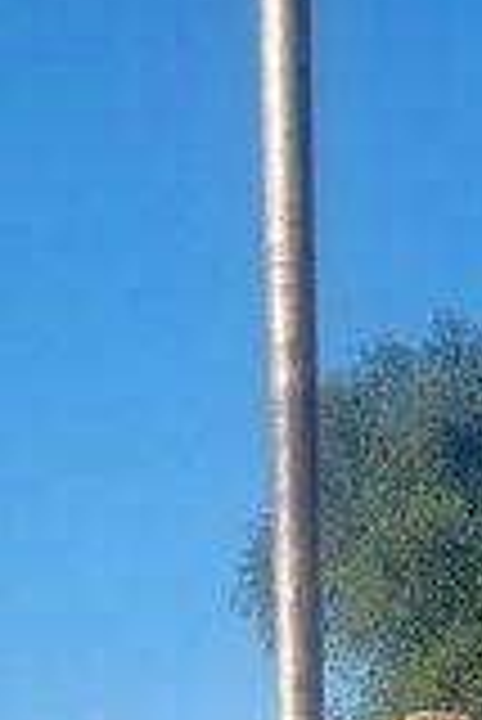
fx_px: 2705
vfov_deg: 12.3
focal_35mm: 135
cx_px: 590
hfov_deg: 10.0
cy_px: 1692
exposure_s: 1/1372
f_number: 1.8
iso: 40
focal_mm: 5.4
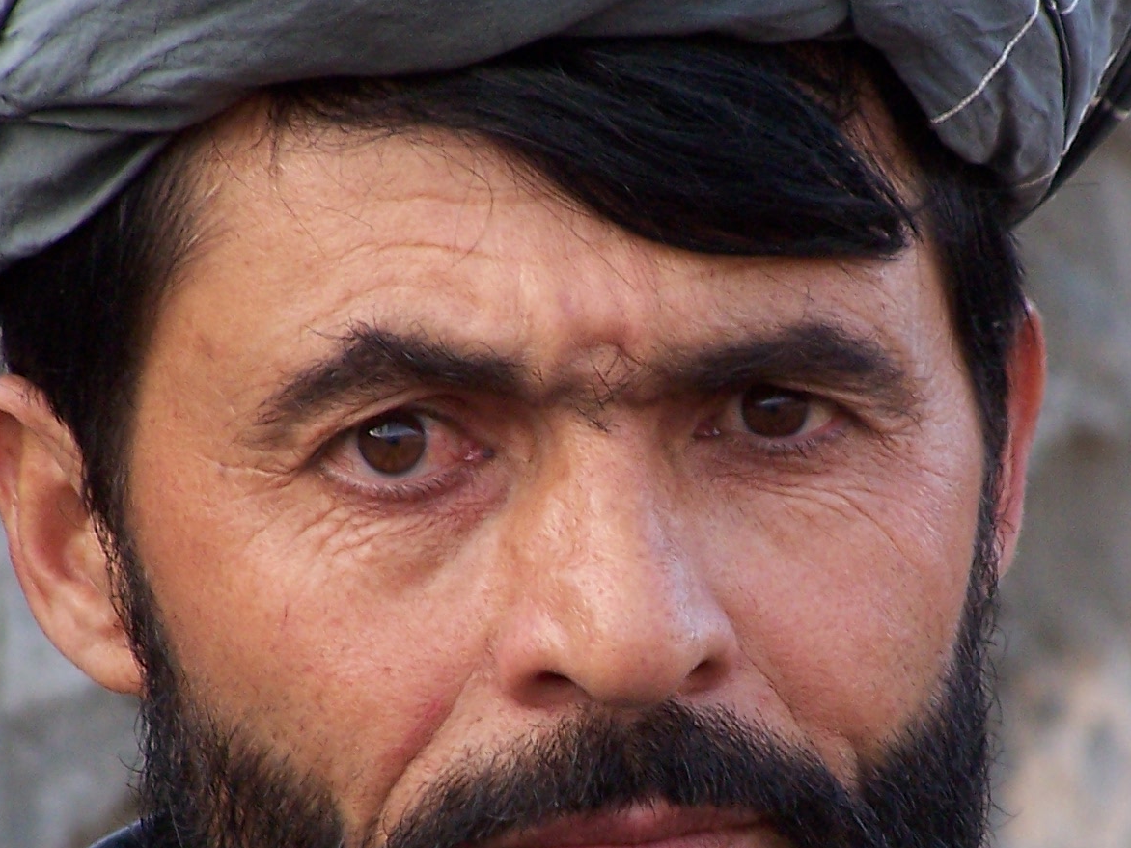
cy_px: 700
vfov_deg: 2.8
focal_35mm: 527
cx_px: 808
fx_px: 17219
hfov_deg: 3.8
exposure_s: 1/125
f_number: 3.6
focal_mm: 44.4
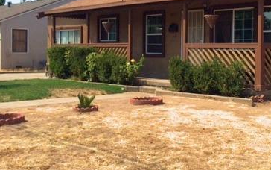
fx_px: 399
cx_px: 197
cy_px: 60
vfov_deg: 23.9
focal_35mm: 54
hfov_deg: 36.8
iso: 32
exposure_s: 1/2639
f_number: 2.2
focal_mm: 4.15
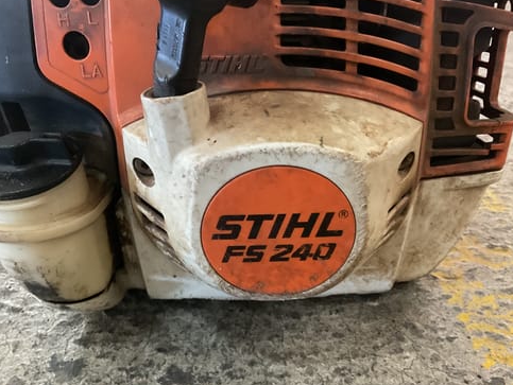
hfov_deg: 59.9
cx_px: 262
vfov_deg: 46.9
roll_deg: -1.1
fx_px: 445
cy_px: 191
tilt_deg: -28.2
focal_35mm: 30
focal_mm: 3
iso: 500
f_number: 1.8
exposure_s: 1/30
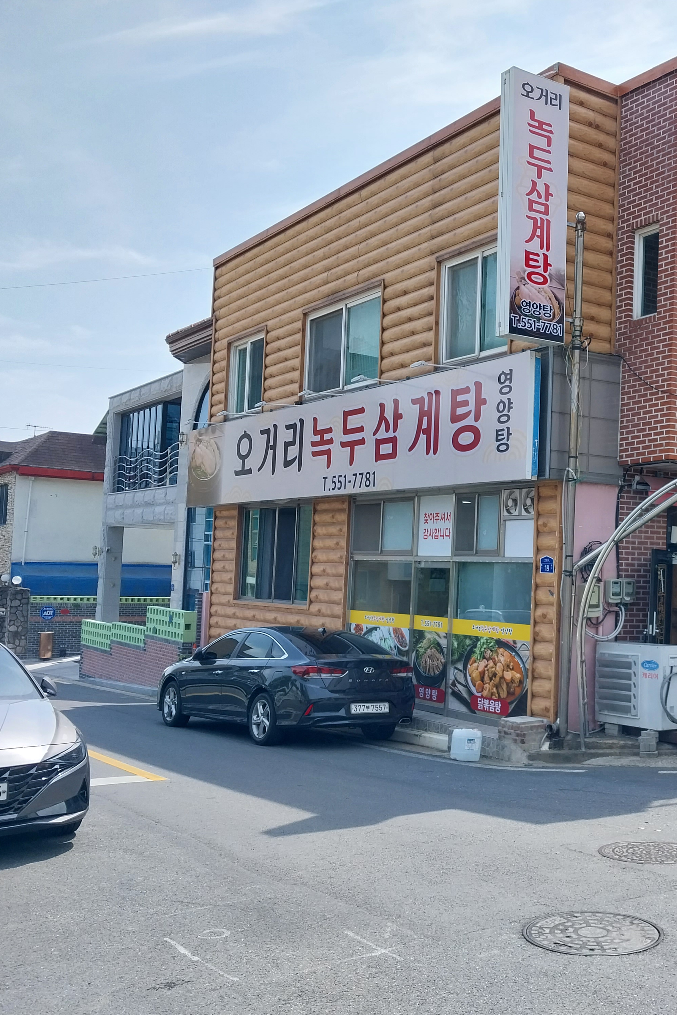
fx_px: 1044
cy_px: 502
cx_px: 595
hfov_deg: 34.2
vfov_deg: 51.9
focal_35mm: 37
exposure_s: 1/478
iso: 20
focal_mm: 4
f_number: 1.8
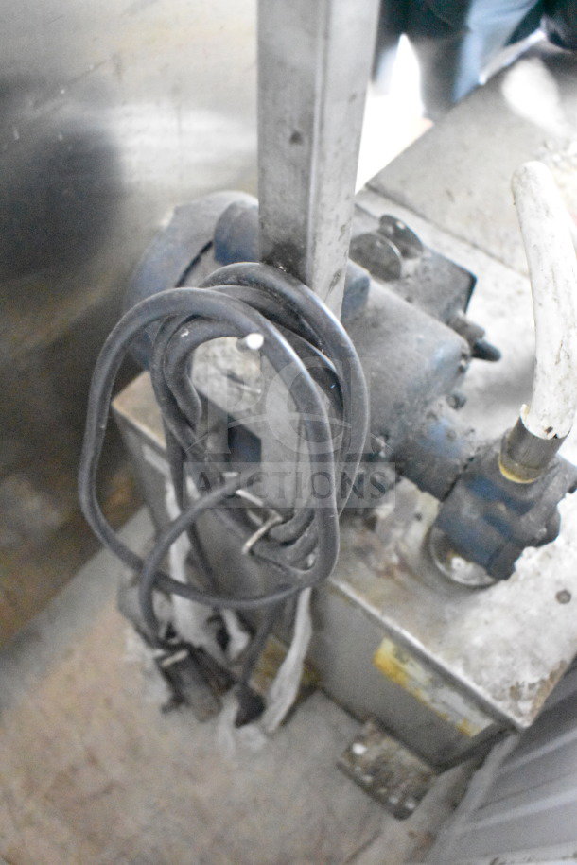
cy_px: 432
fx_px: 721
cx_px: 288
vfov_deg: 61.9
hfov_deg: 43.6
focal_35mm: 30
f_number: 3.8
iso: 25600
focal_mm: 20
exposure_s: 1/13
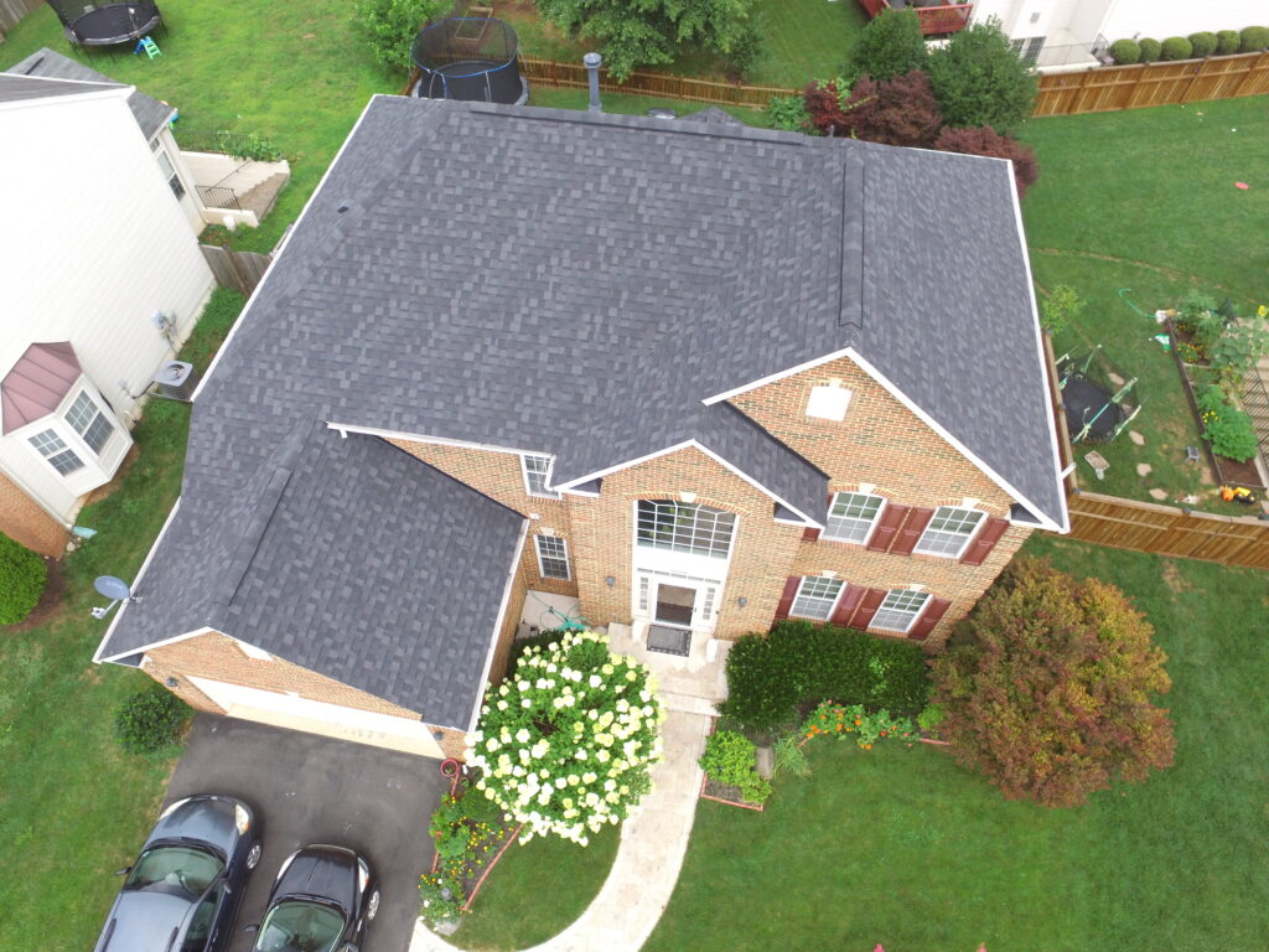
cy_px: 476
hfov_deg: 81.7
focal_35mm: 20
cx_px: 634
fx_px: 733
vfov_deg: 66.0
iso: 100
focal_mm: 3.61
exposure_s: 1/320
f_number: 2.8
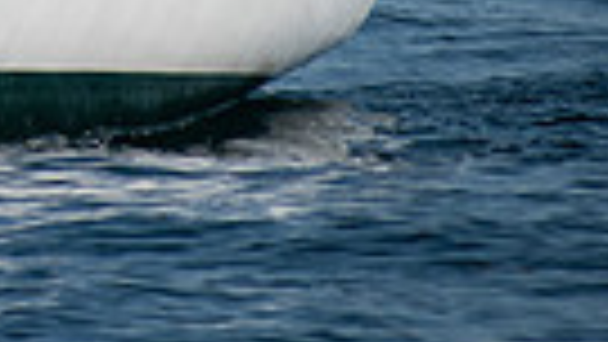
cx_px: -500
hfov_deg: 1.6
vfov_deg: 0.9
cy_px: -378
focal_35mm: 1359
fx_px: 21914
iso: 100
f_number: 5.6
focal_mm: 190
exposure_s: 1/800
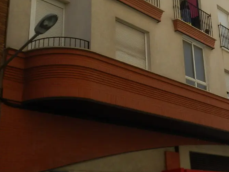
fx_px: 397
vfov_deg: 24.2
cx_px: 208
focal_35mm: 60
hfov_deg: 30.7
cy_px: 51
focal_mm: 4.5
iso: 125
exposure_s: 1/1250
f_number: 3.2
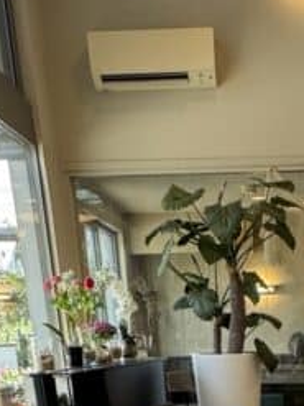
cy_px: 631
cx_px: 253
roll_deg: +1.9
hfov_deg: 24.7
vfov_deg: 24.5
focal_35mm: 58
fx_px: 680
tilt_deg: -25.0
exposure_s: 1/99
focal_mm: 2.22
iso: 80
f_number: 2.2
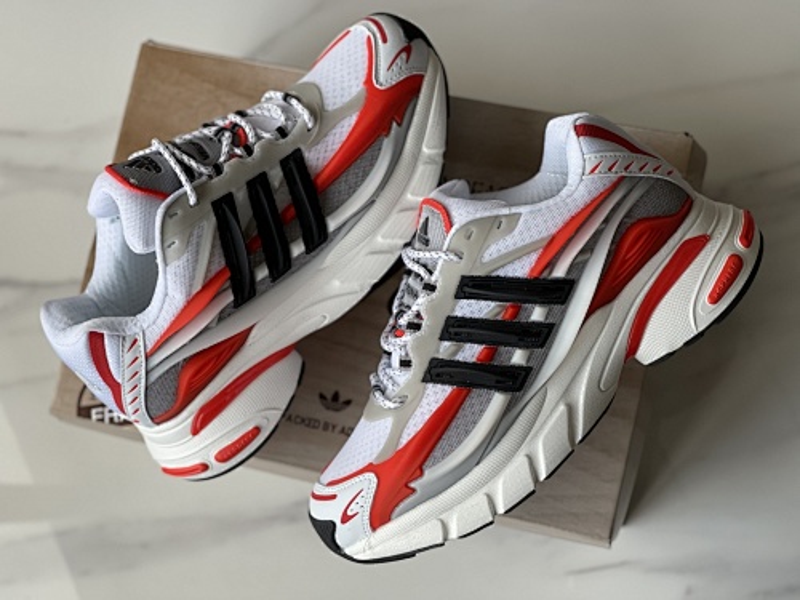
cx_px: 400
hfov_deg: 30.3
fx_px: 1479
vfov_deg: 22.9
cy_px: 300
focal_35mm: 64
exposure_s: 1/121
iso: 64
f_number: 2.2
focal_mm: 7.5
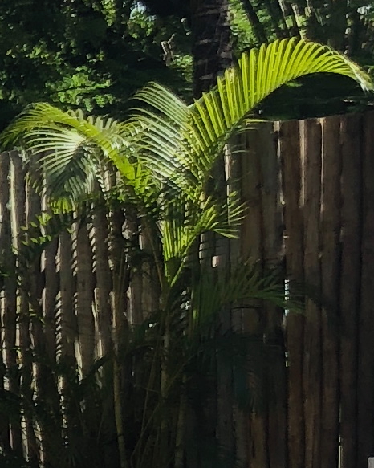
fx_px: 2616
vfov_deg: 10.2
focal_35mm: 189
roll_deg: +0.1
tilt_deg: -3.1
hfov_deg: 7.6
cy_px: 420
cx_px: -526
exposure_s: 1/1080
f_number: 1.8
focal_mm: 4
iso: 20
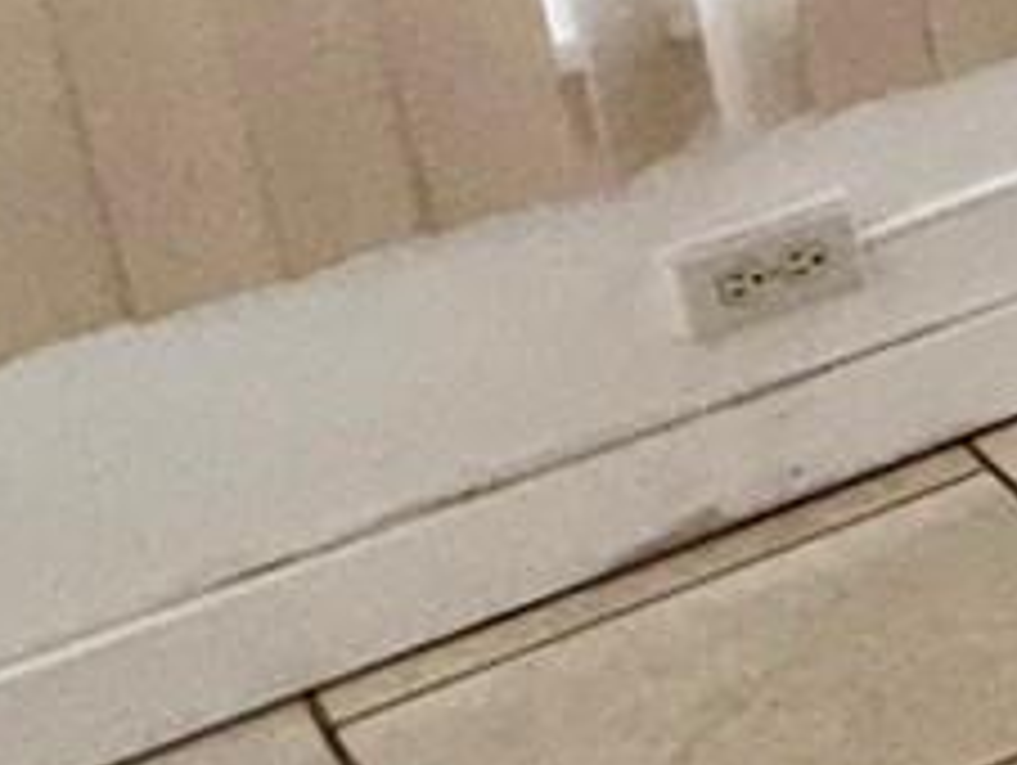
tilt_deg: -13.7
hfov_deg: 12.0
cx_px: 2902
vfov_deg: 13.7
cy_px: -518
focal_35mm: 99
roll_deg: +0.3
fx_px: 2912
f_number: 2.2
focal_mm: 2.22
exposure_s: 1/122
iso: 40
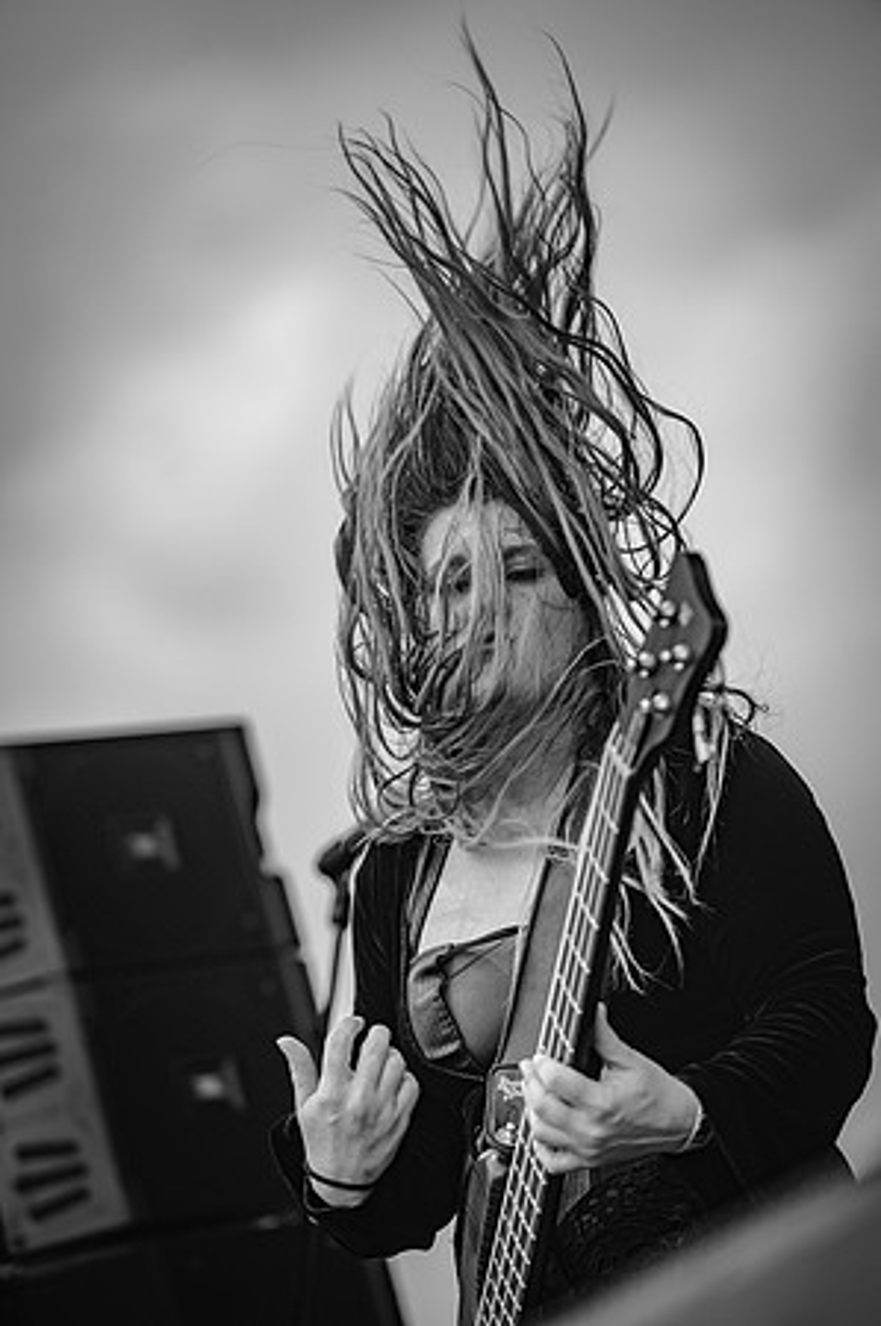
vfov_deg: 11.4
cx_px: 440
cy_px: 663
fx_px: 6622
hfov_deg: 7.6
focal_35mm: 180
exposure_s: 1/640
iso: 200
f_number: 4
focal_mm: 180
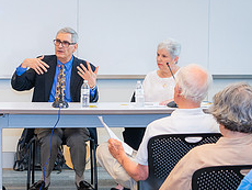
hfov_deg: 14.5
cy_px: 124
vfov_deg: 10.9
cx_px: 99
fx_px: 991
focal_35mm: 136
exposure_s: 1/125
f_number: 5.6
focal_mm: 44
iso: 640
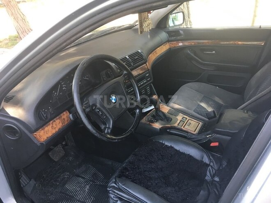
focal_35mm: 29
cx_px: 136
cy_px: 102
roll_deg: +7.6
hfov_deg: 61.7
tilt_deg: -28.8
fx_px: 227
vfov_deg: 48.2
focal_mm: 4.15
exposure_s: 1/33
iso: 32
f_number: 2.2
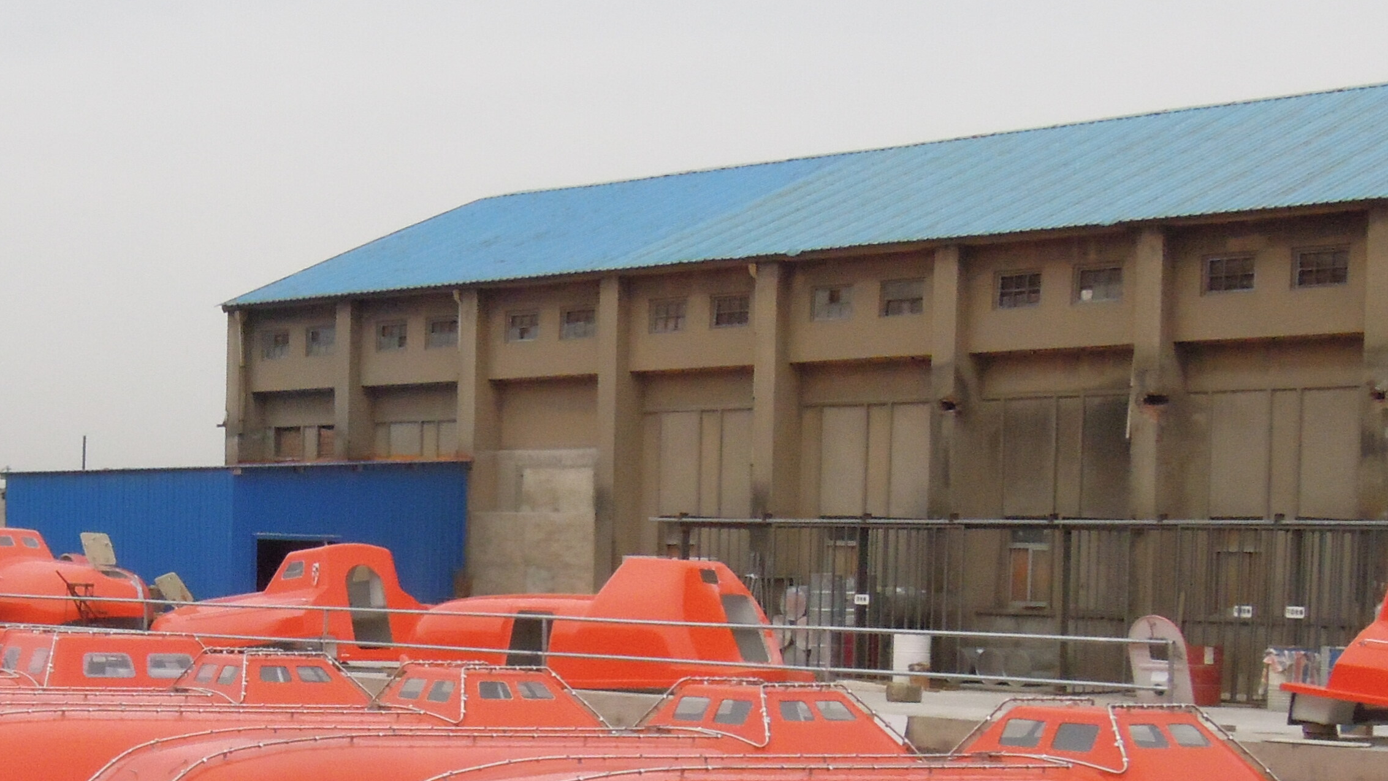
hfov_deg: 26.9
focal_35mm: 77
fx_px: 2834
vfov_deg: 15.5
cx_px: 240
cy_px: 701
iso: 800
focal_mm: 7.2
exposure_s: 1/500
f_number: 6.6
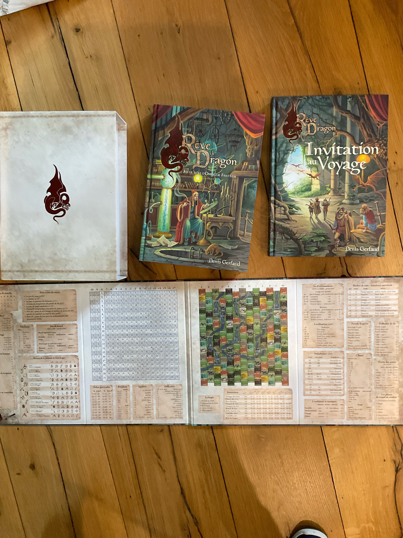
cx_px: 202
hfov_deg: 48.2
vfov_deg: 61.7
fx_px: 450
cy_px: 269
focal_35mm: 29
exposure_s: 1/60
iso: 160
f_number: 1.8
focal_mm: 3
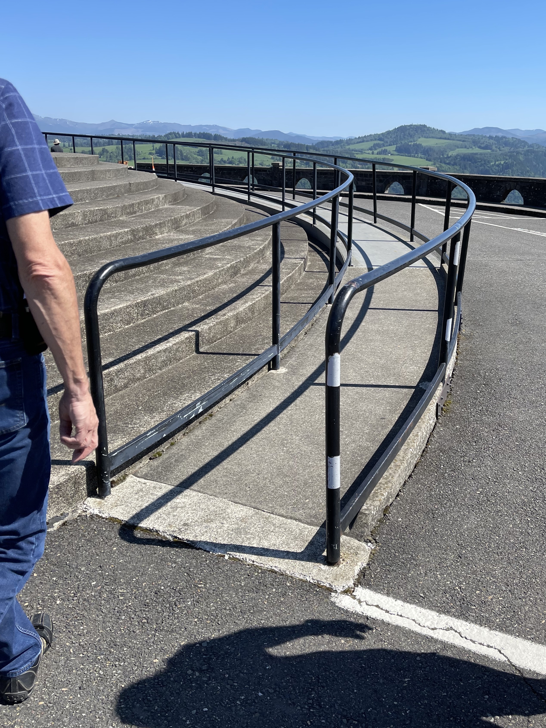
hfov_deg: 45.4
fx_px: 652
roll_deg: -1.2
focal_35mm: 31
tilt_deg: -16.3
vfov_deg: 58.3
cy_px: 336
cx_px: 301
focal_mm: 5.1
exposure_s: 1/2924
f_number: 1.6
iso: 32
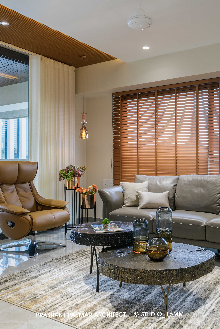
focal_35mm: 33
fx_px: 302
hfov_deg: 40.0
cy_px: 164
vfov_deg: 57.2
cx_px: 110
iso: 200
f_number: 7.1
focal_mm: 33
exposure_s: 1/40
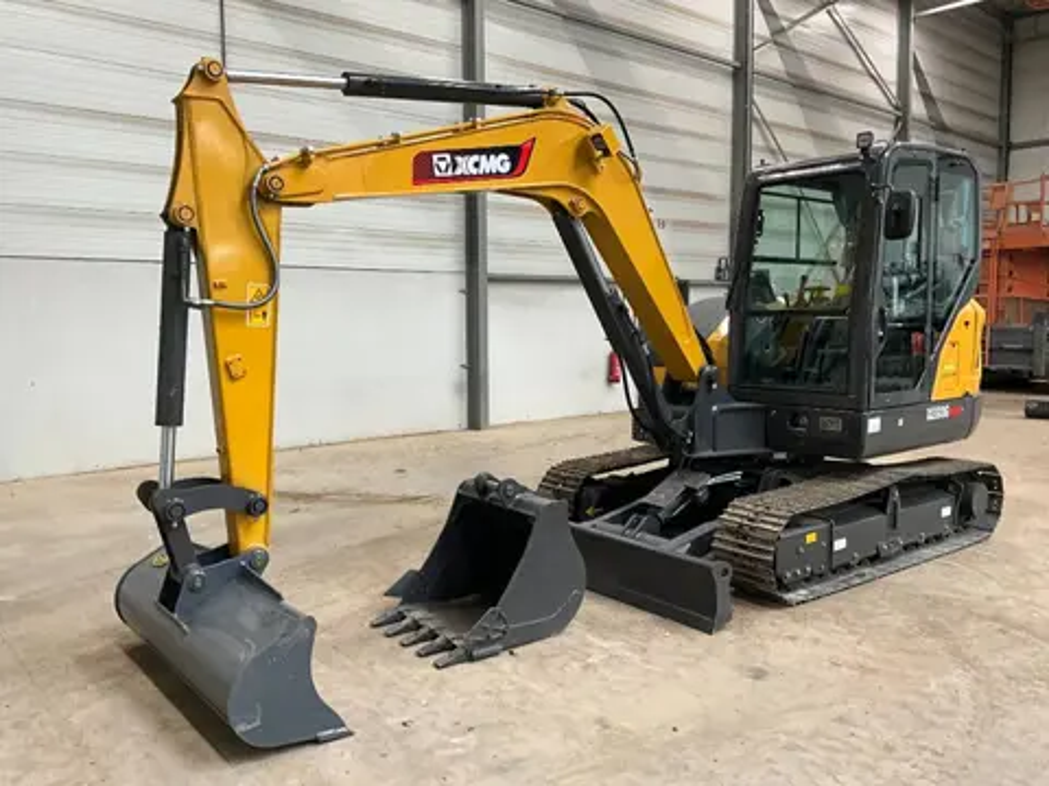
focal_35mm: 29
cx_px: 524
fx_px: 879
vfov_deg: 48.2
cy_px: 393
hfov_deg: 61.7
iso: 160
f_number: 1.8
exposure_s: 1/60
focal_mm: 3
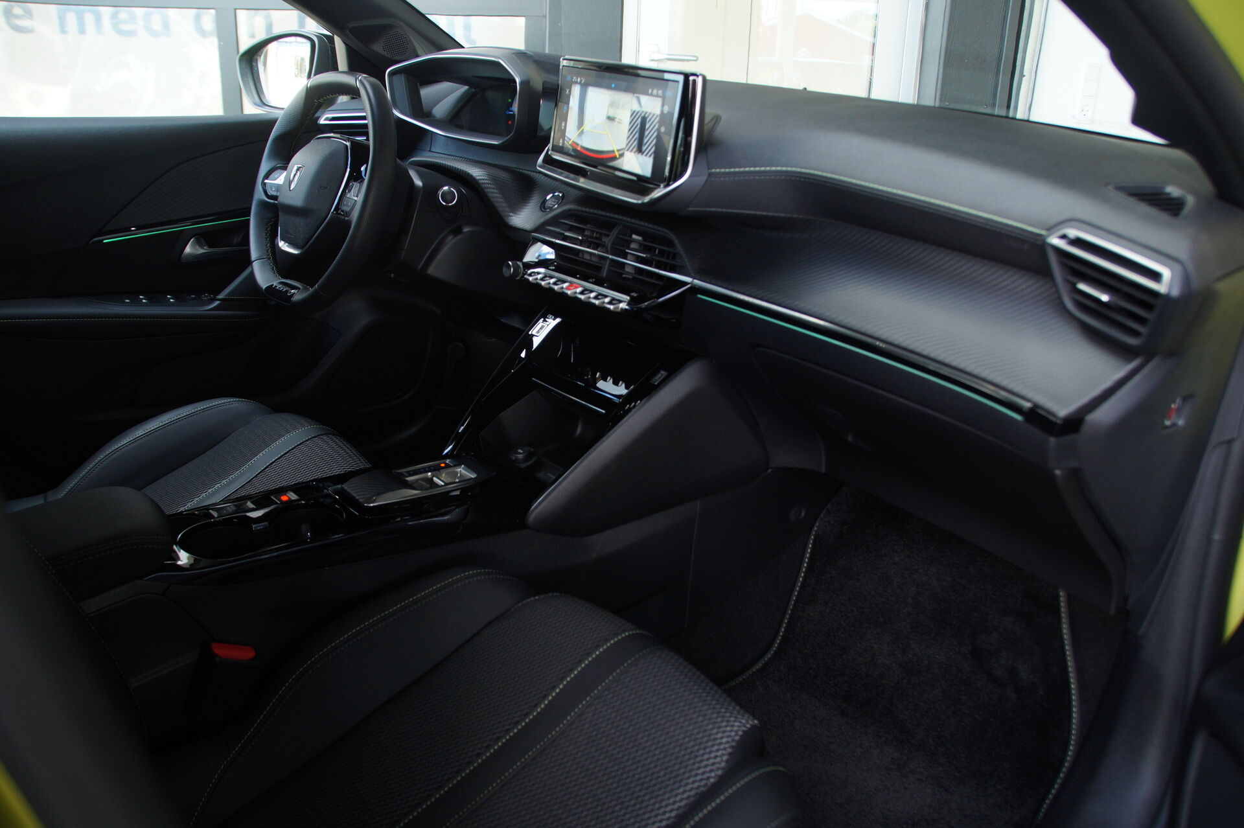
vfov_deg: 47.9
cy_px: 414
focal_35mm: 27
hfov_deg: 67.4
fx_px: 932
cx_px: 622
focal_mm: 18
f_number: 4
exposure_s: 1/60
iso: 400
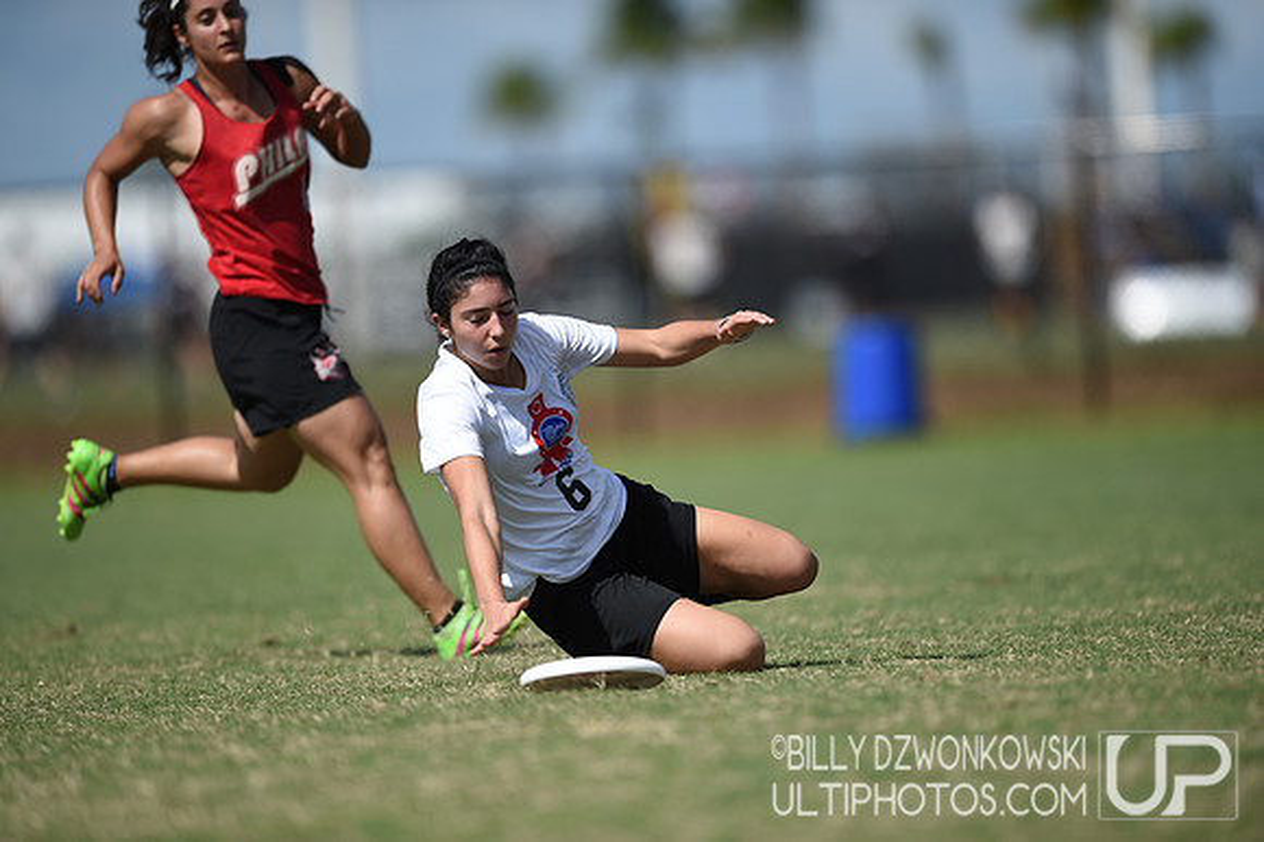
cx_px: 632
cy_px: 421
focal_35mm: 400
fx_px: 14036
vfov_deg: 3.4
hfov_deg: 5.2
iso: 200
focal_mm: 400
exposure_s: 1/6400
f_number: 2.8
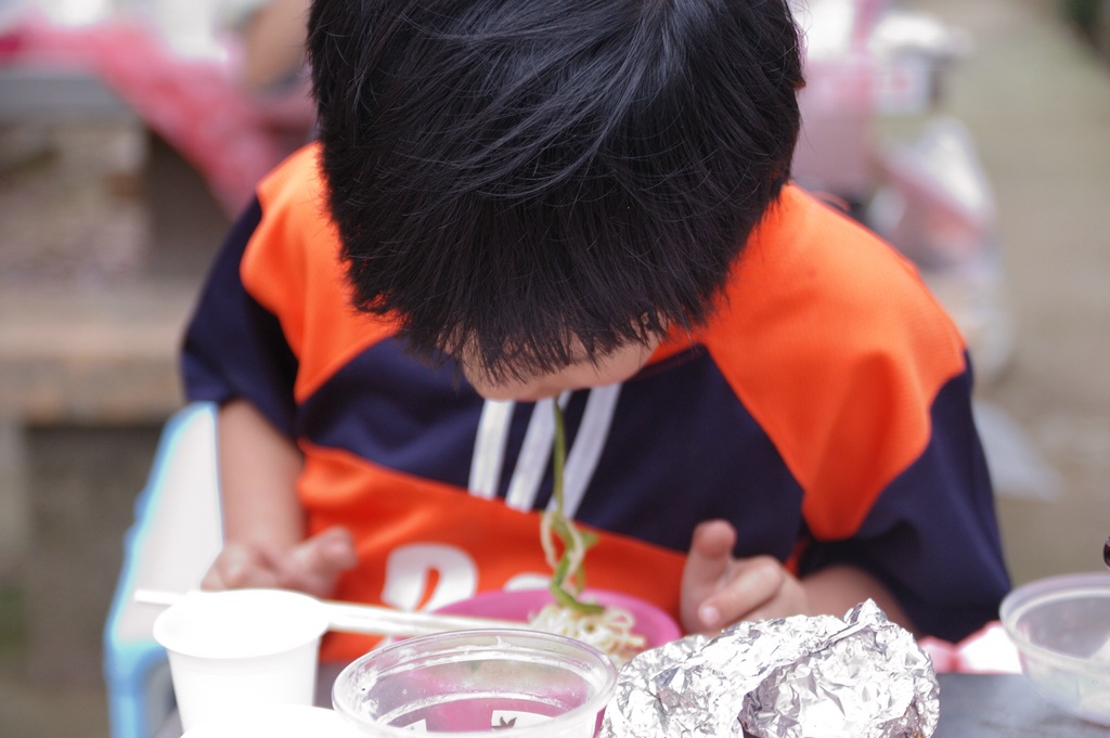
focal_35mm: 75
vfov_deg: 18.2
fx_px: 2311
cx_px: 555
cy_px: 369
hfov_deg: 27.0
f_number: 2.8
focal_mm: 50
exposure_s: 1/125
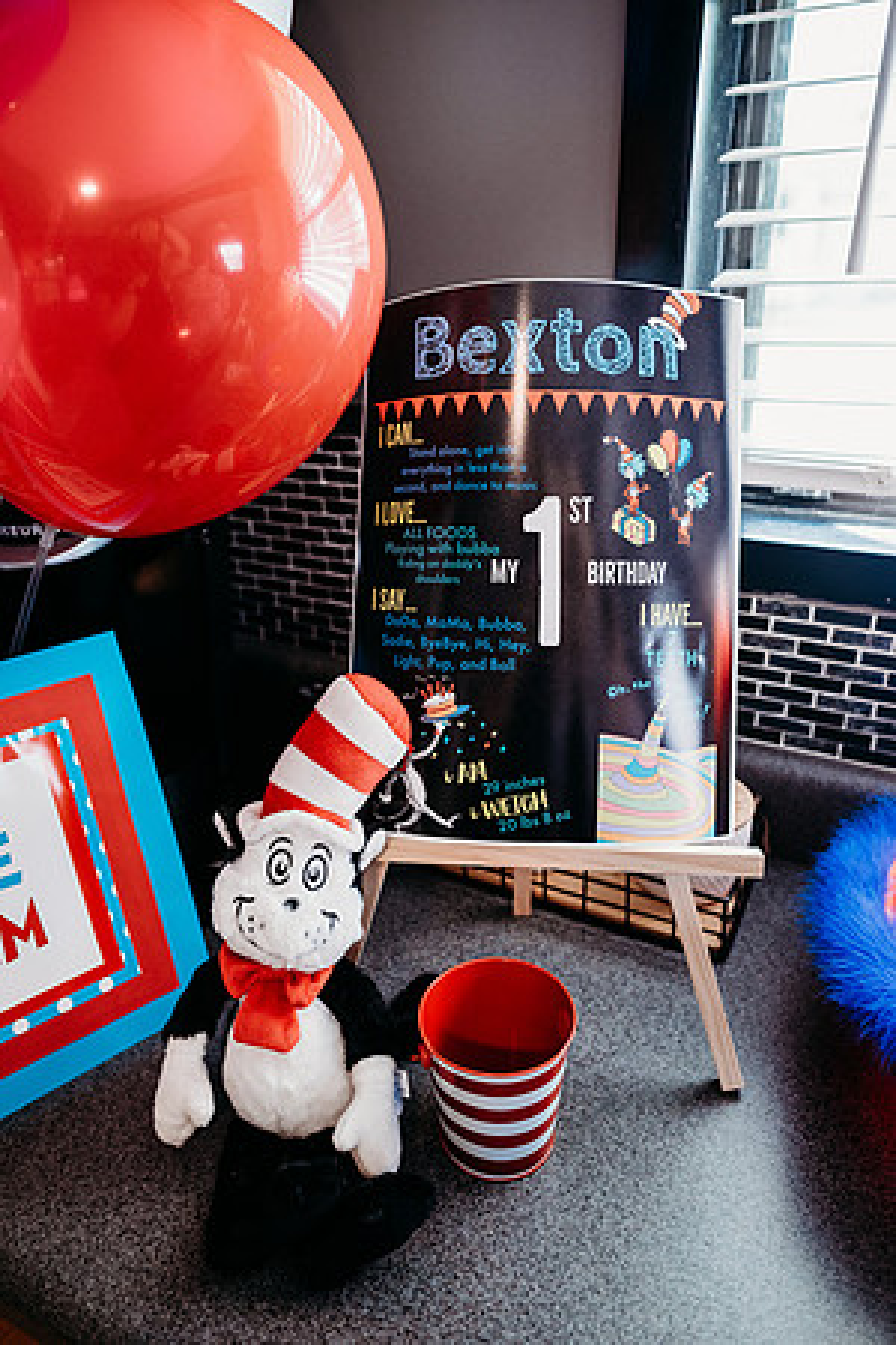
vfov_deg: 73.7
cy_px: 672
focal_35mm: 24
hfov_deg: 53.1
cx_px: 448
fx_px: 896
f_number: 3.5
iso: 1000
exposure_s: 1/160
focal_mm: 24
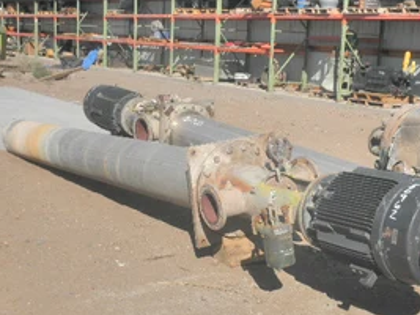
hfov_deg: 29.4
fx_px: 800
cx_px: 227
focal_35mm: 66
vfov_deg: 22.1
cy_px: 219
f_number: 9.6
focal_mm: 7.9
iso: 64
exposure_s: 1/125
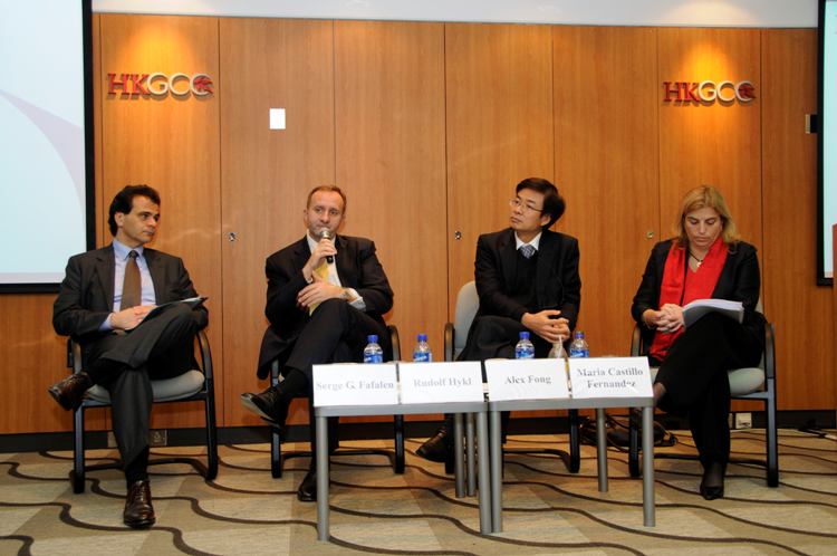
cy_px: 278
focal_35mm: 39
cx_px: 418
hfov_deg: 49.6
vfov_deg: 34.1
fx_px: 906
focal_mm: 26
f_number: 4.5
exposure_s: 1/40
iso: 400
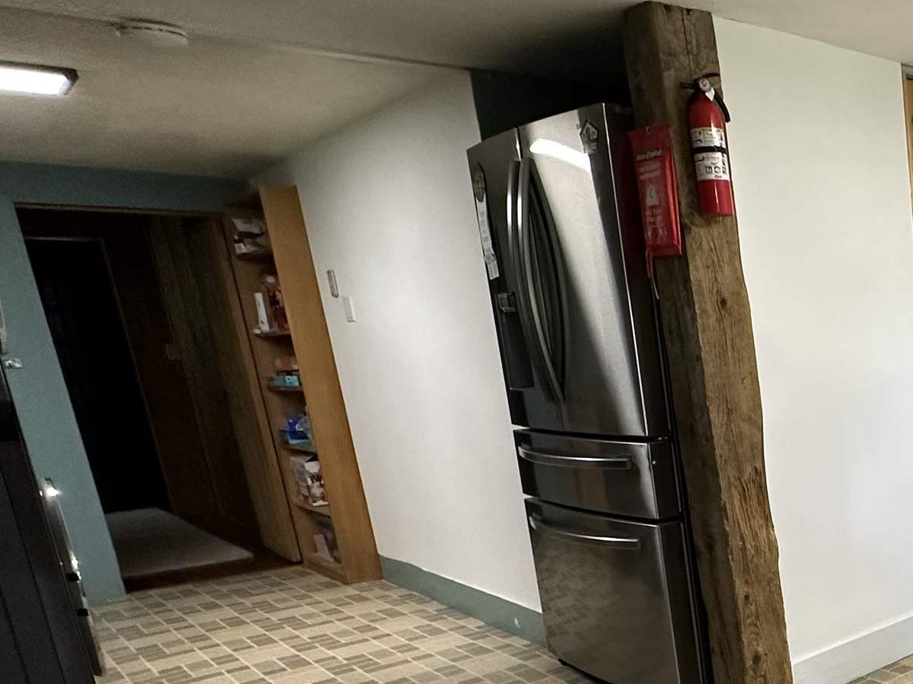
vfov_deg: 38.3
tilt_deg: -13.5
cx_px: 1060
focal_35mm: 36
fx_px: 949
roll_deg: +2.0
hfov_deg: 39.3
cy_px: 537
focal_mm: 2.22
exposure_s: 1/99
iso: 200
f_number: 2.2
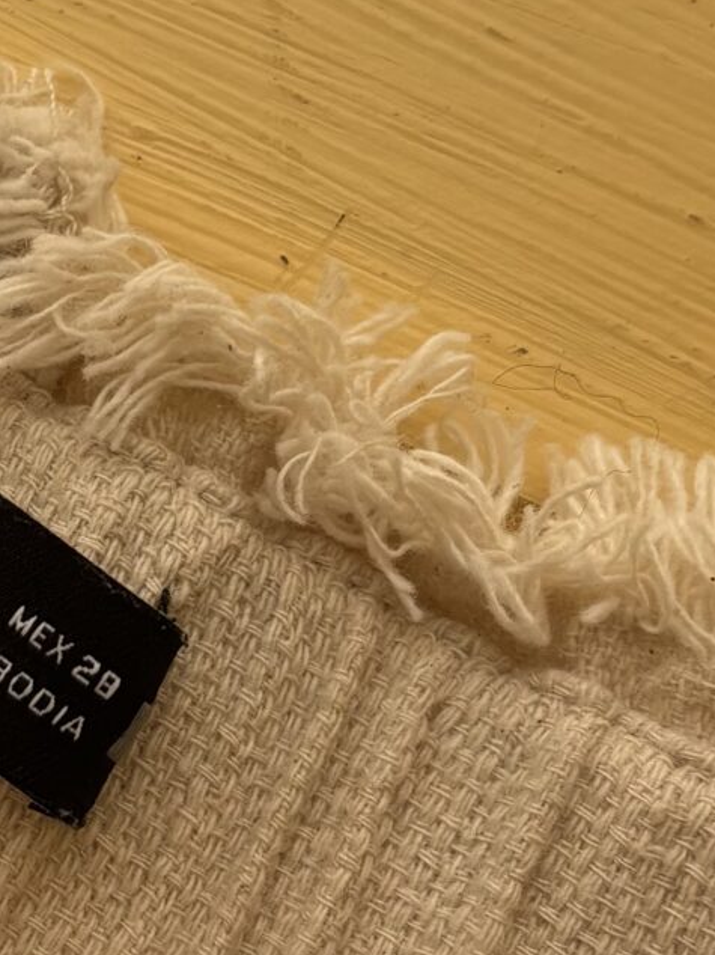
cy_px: 514
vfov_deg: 18.7
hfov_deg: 13.6
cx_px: -170
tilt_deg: -83.9
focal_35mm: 105
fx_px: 2894
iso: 50
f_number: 1.6
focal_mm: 5.96
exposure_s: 1/894
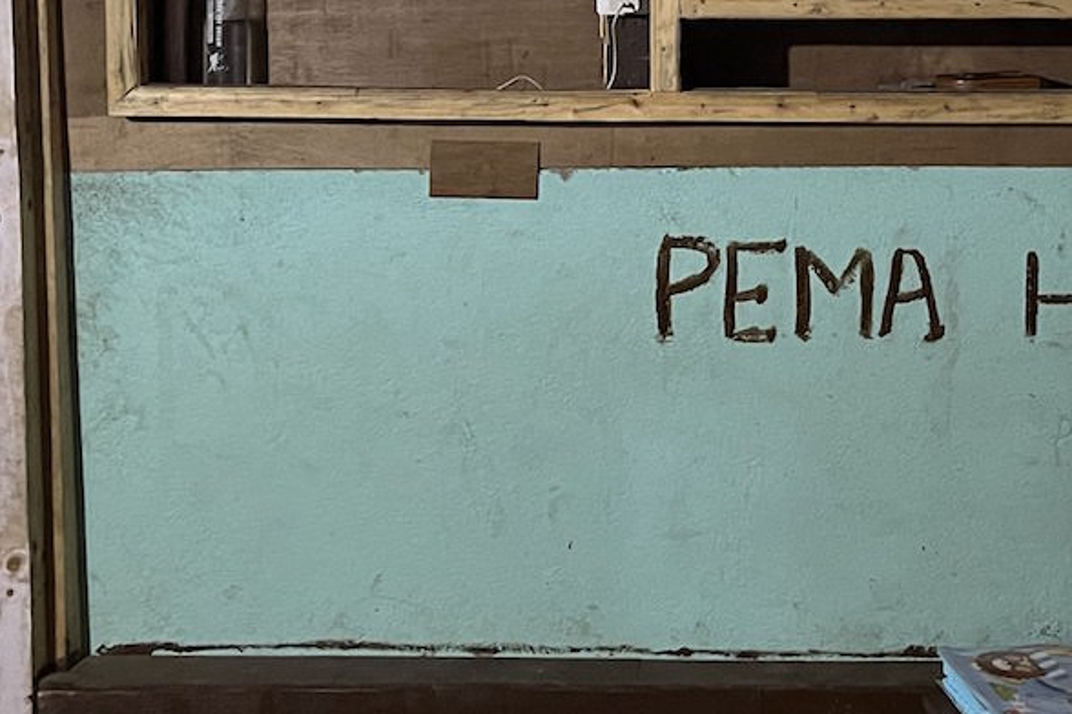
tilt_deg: -1.0
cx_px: 706
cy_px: -97
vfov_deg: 18.9
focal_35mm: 69
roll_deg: +1.3
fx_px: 2055
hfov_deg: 29.1
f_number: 1.6
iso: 800
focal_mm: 5.1
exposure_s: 1/30
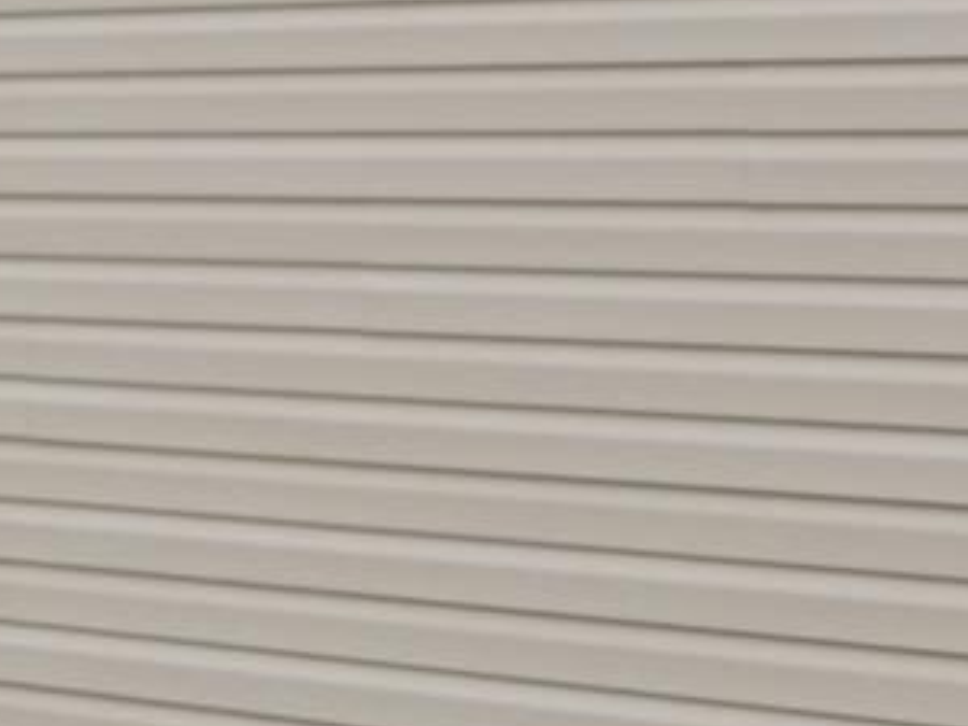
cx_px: -310
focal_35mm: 147
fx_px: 4118
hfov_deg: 12.9
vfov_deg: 10.0
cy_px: 19
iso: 250
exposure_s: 1/320
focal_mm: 15
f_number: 2.8
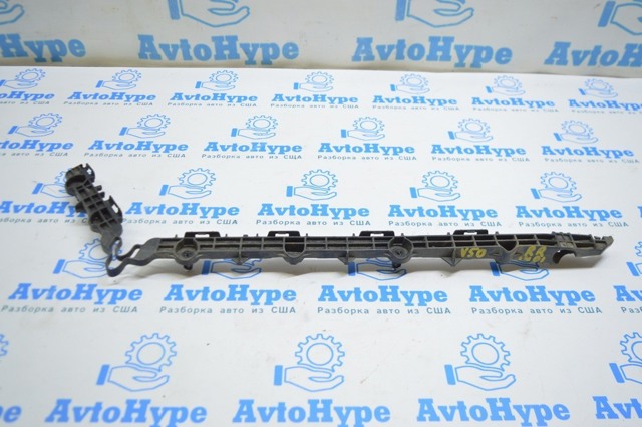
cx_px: 321
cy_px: 214
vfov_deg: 43.5
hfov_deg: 62.0
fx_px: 534
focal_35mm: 30
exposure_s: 1/50
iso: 400
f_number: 3.8
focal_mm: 20
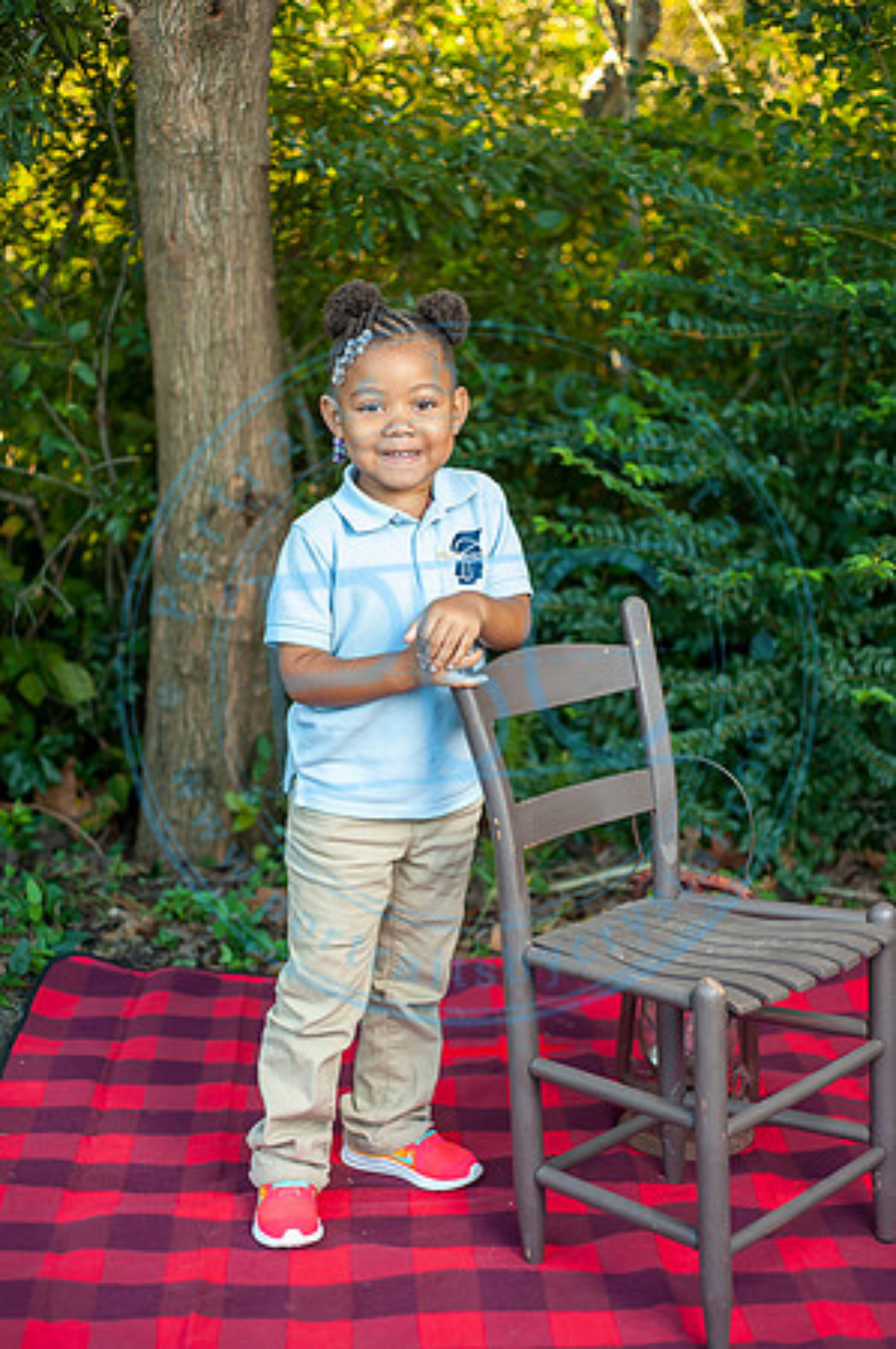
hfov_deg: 26.9
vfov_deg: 39.6
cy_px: 674
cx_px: 448
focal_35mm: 50
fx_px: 1871
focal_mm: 50
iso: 200
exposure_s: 1/125
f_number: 2.8
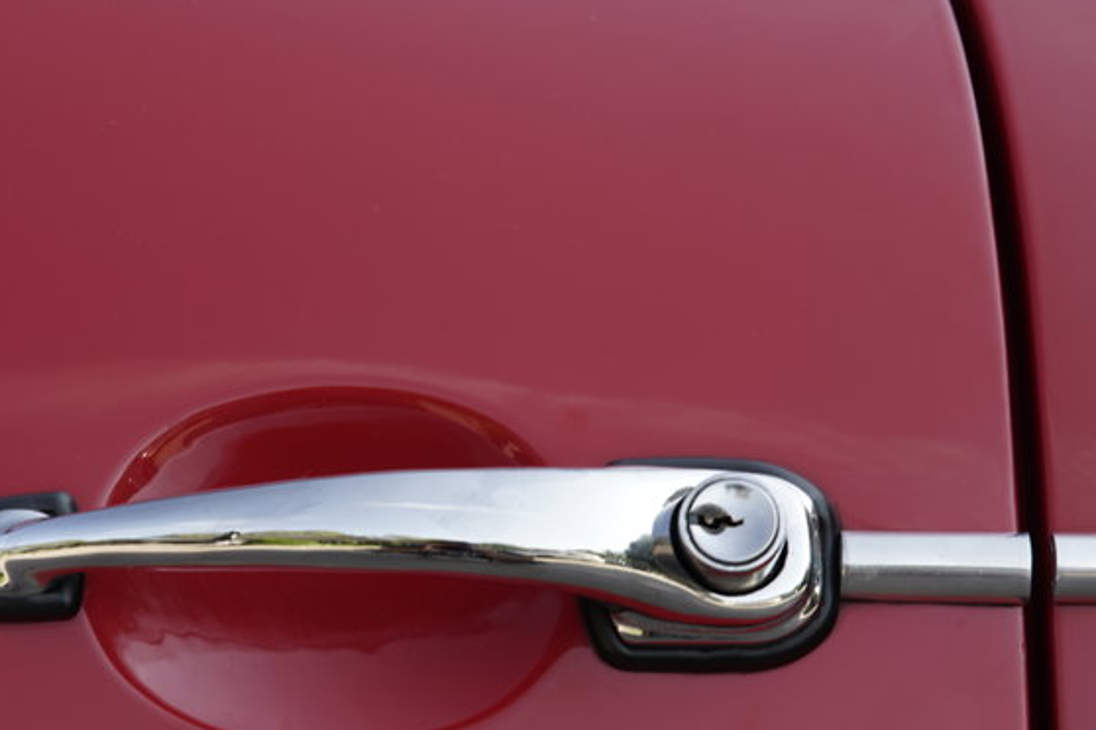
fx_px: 4749
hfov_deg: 13.2
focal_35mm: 156
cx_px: 432
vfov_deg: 8.8
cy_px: 507
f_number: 8
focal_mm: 85
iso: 200
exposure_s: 1/40
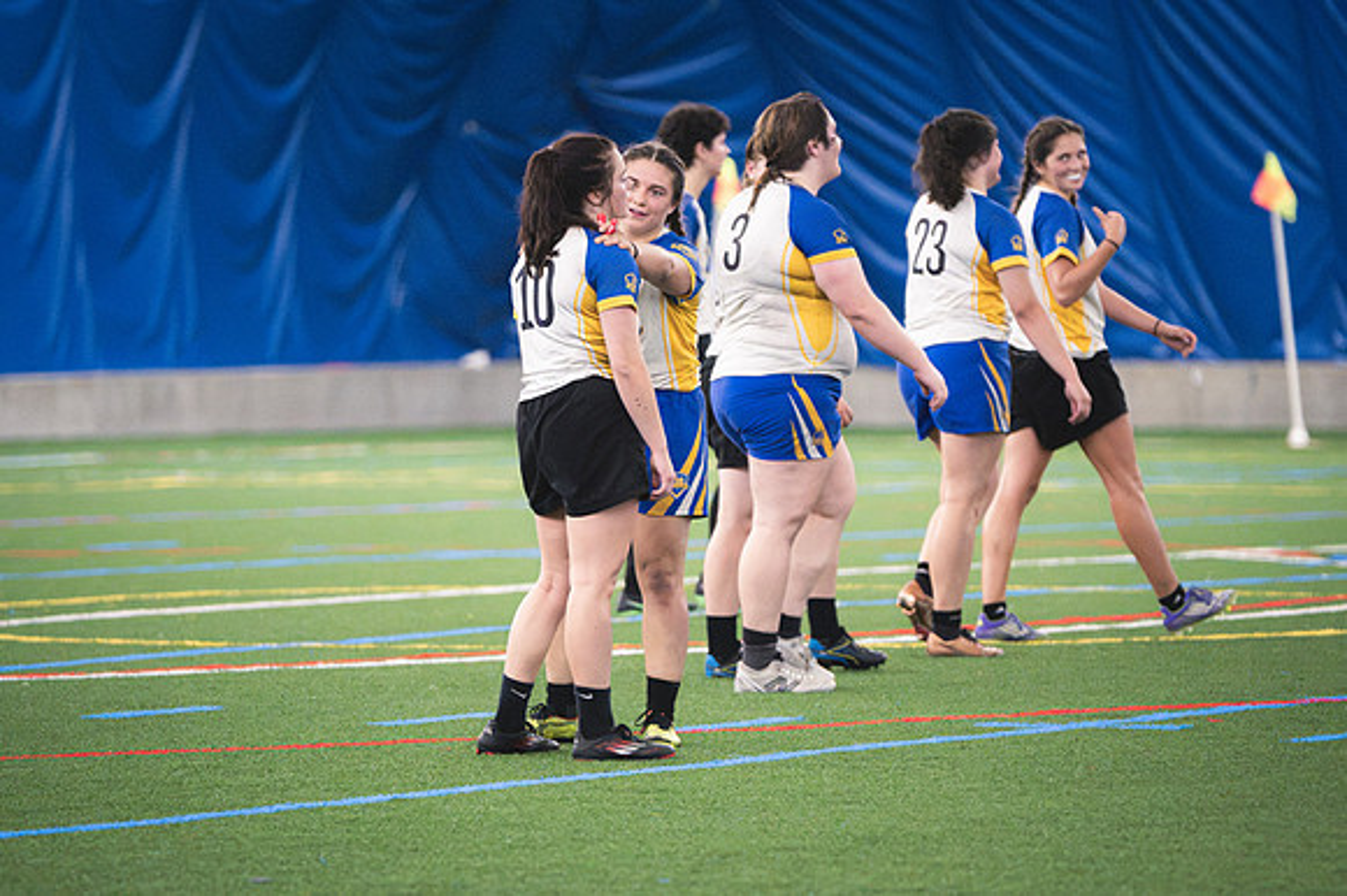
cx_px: 674
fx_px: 11218
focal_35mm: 300
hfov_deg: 6.9
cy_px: 448
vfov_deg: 4.6
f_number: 2.8
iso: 12800
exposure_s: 1/500
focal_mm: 200
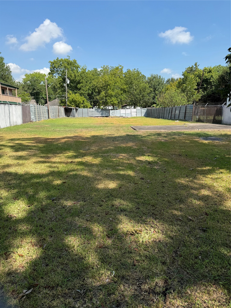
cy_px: 154
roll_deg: -0.1
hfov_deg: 56.8
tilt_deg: -11.2
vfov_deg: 71.6
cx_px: 116
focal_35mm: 24
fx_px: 214
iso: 80
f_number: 1.78
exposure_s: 1/2703
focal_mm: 6.76
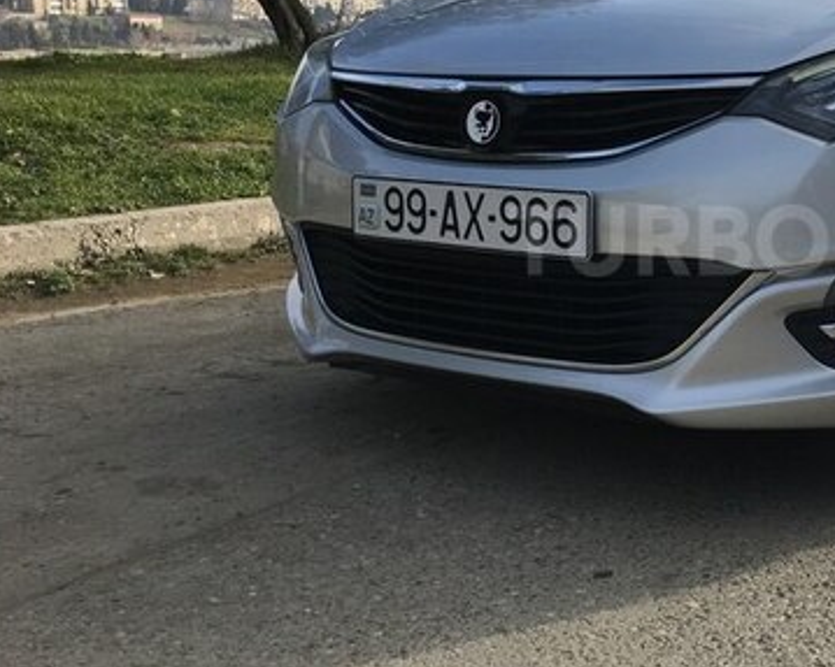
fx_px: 1285
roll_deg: -0.6
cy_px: 241
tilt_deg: -9.9
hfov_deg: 34.1
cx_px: 747
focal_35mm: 52
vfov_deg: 29.0
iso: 25
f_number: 2.2
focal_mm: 4.15
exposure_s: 1/986
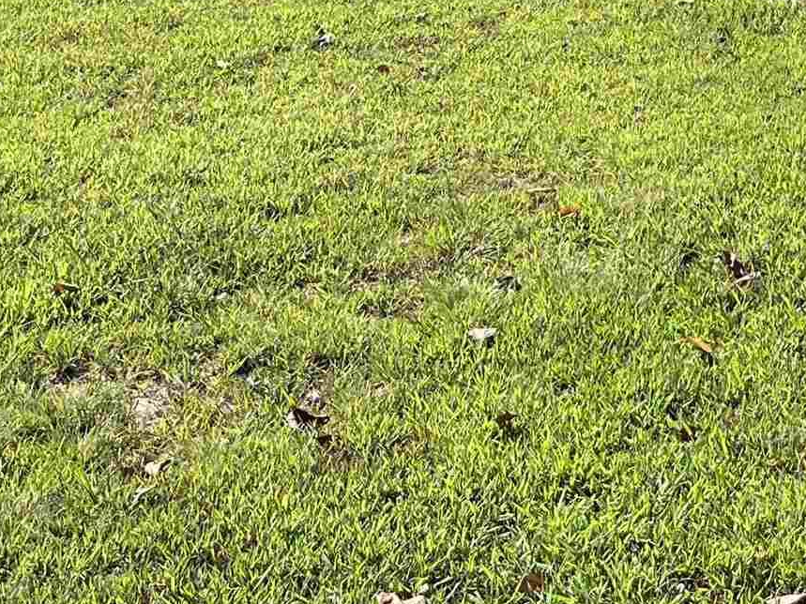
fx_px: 2165
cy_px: -294
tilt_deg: -3.0
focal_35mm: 93
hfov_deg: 20.2
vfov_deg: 14.8
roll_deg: -1.5
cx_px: 859
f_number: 1.6
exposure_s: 1/1890
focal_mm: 5.1
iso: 50
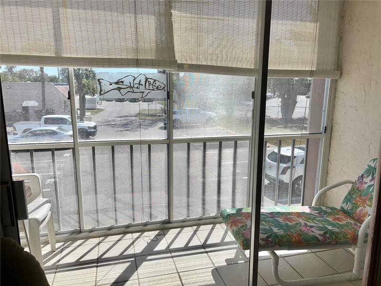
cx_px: 190
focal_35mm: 26
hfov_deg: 67.3
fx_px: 286
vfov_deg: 53.1
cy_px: 143
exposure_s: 1/3311
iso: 40
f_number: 1.6
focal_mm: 5.1
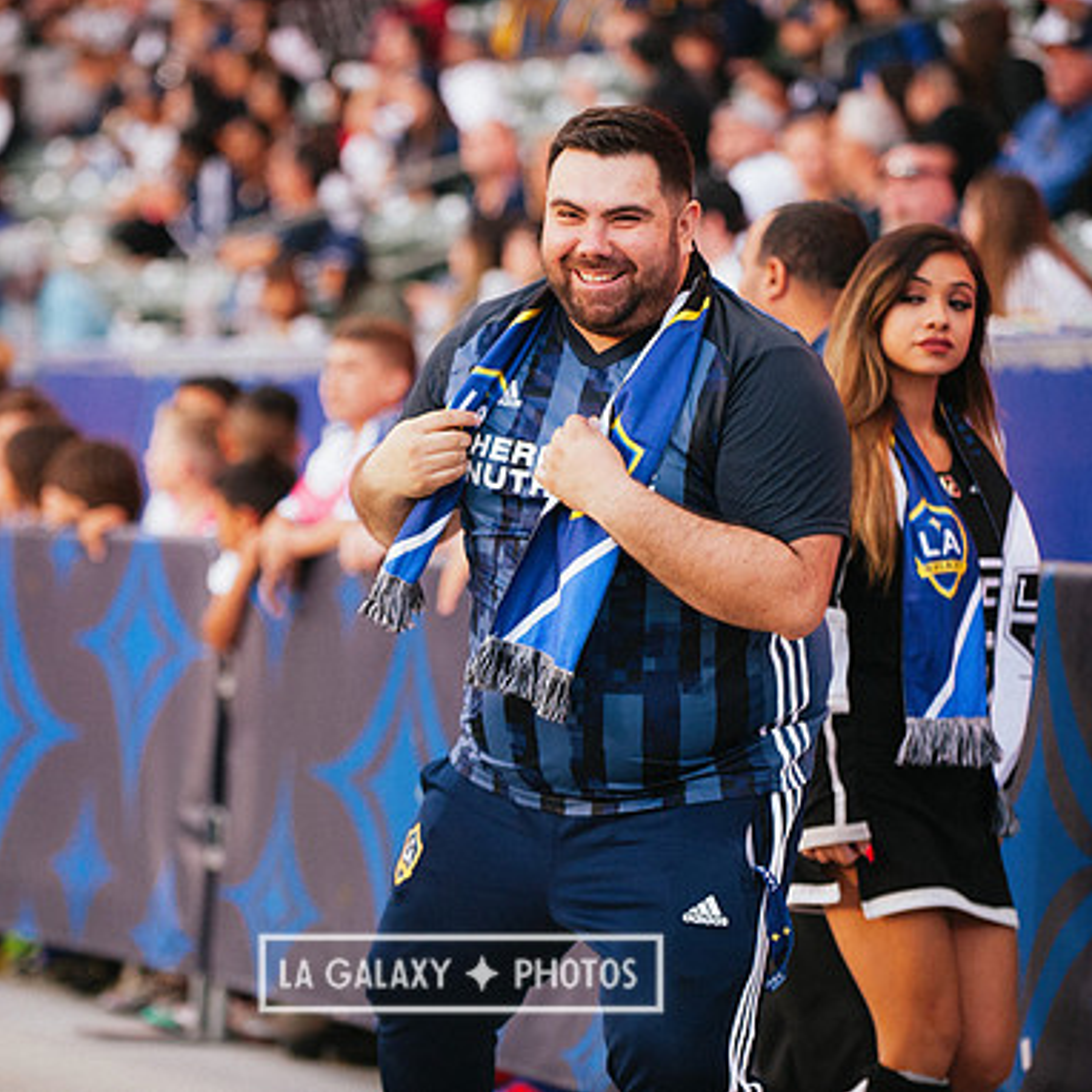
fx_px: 6210
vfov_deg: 10.0
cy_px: 543
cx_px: 460
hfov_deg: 10.0
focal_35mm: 174
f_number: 2.8
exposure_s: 1/640
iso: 1600
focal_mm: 135
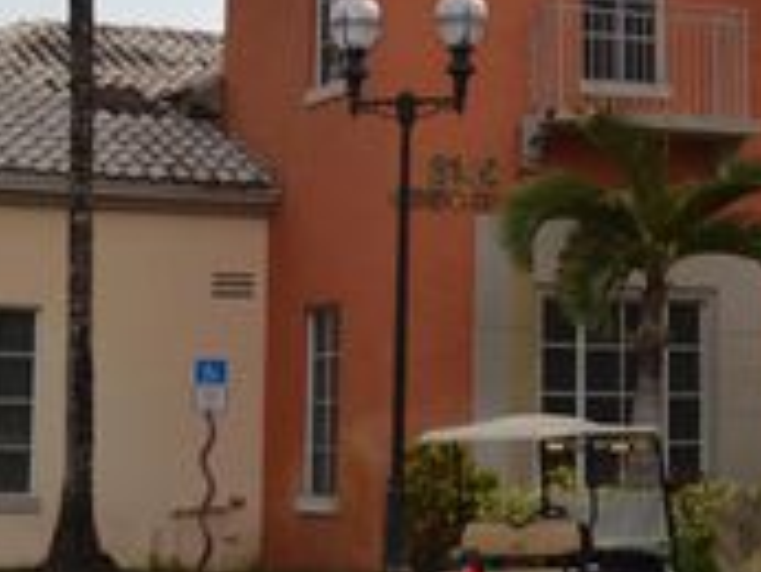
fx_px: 2376
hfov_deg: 18.1
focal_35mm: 108
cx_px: 572
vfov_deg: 13.5
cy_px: 0
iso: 100
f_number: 8
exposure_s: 1/250
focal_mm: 26
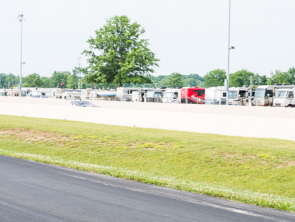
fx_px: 776
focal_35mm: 91
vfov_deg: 16.2
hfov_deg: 21.5
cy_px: 101
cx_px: 158
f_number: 9
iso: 400
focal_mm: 50
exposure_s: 1/200
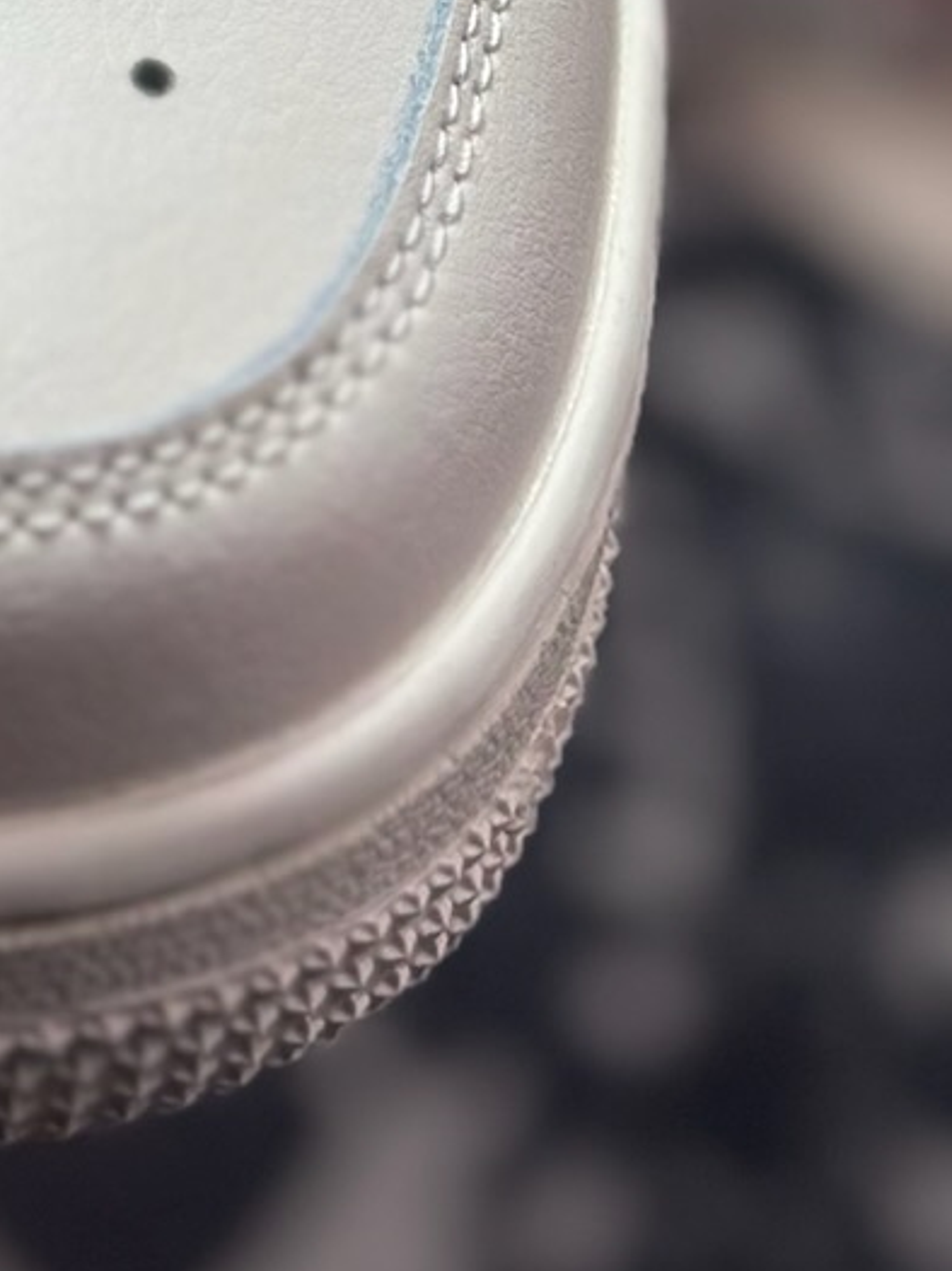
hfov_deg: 7.9
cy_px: -884
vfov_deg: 10.1
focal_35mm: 187
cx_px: -220
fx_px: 6863
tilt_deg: -58.5
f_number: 1.78
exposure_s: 1/1848
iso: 80
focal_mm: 6.86
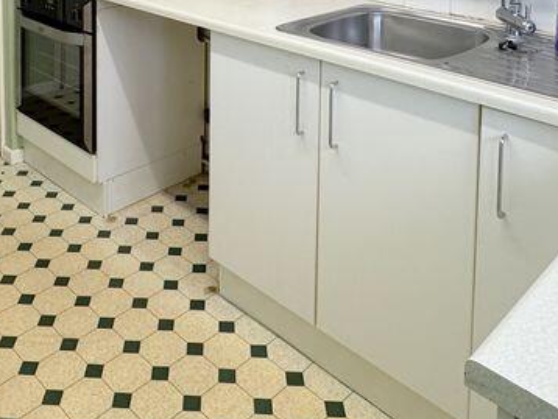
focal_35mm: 40
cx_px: 189
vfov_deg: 30.4
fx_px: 645
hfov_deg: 46.1
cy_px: -89
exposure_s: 1/100
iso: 200
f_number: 2.2
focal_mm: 2.22
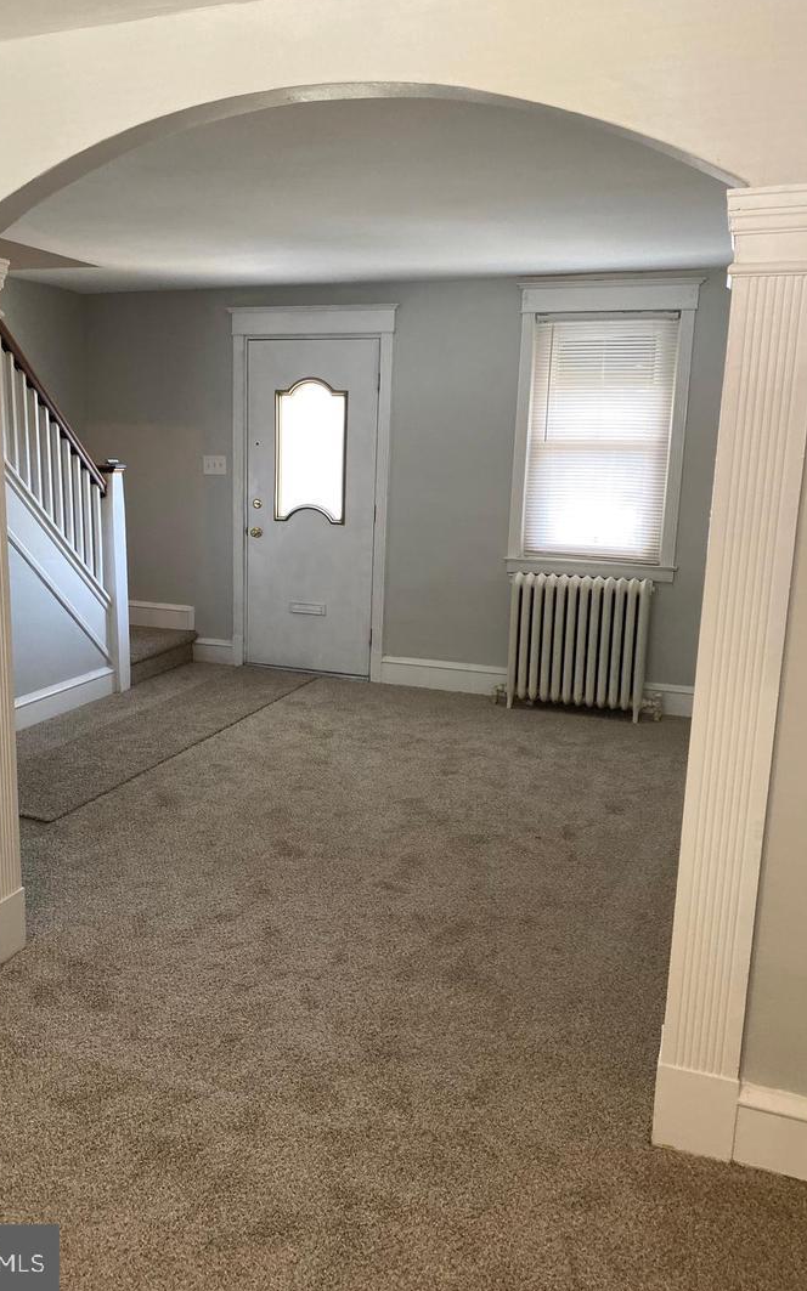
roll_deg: -1.6
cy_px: 639
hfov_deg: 44.4
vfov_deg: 66.5
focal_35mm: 28
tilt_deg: -7.7
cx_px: 338
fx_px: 986
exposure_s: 1/60
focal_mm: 4.25
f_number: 1.8
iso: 200
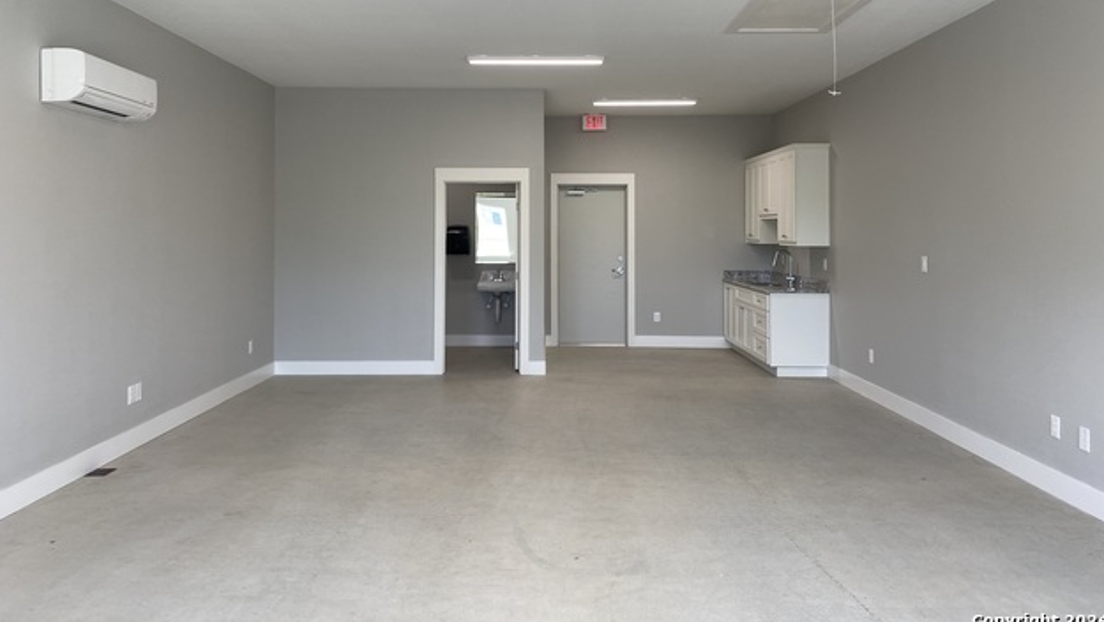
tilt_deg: -0.8
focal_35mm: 29
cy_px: 228
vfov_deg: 39.9
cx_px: 548
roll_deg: -1.1
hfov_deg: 66.0
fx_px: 849
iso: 50
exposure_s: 1/120
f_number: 1.8
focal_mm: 4.25
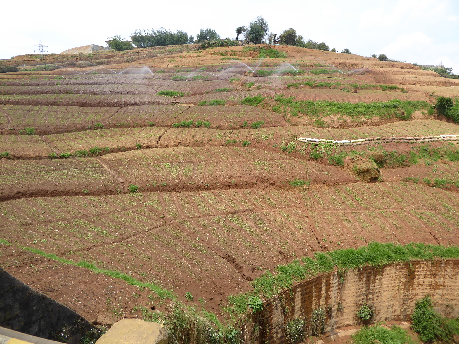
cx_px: 230
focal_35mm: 25
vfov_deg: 54.9
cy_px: 172
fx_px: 331
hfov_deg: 69.4
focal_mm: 4.3
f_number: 3.3
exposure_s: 1/400
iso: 80
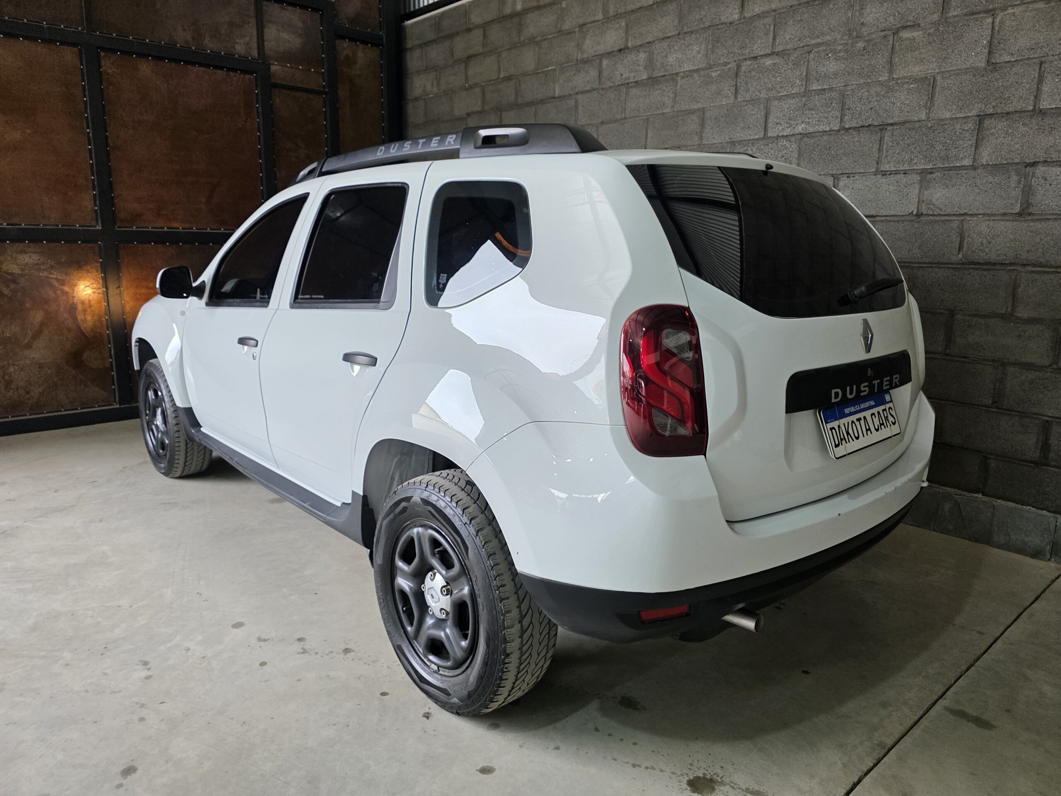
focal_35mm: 23
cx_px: 530
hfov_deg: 73.9
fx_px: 705
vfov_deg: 58.9
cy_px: 398
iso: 160
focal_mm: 6.3
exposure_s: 1/180
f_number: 1.7
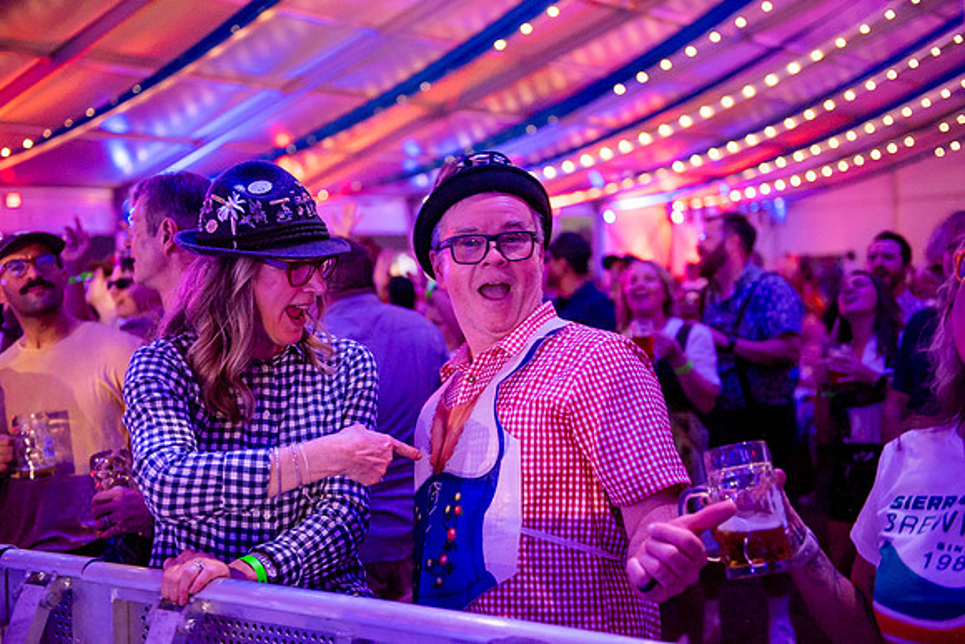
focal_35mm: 48
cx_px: 482
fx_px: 1287
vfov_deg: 28.1
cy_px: 322
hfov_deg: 41.1
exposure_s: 1/160
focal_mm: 48
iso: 2500
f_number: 2.8
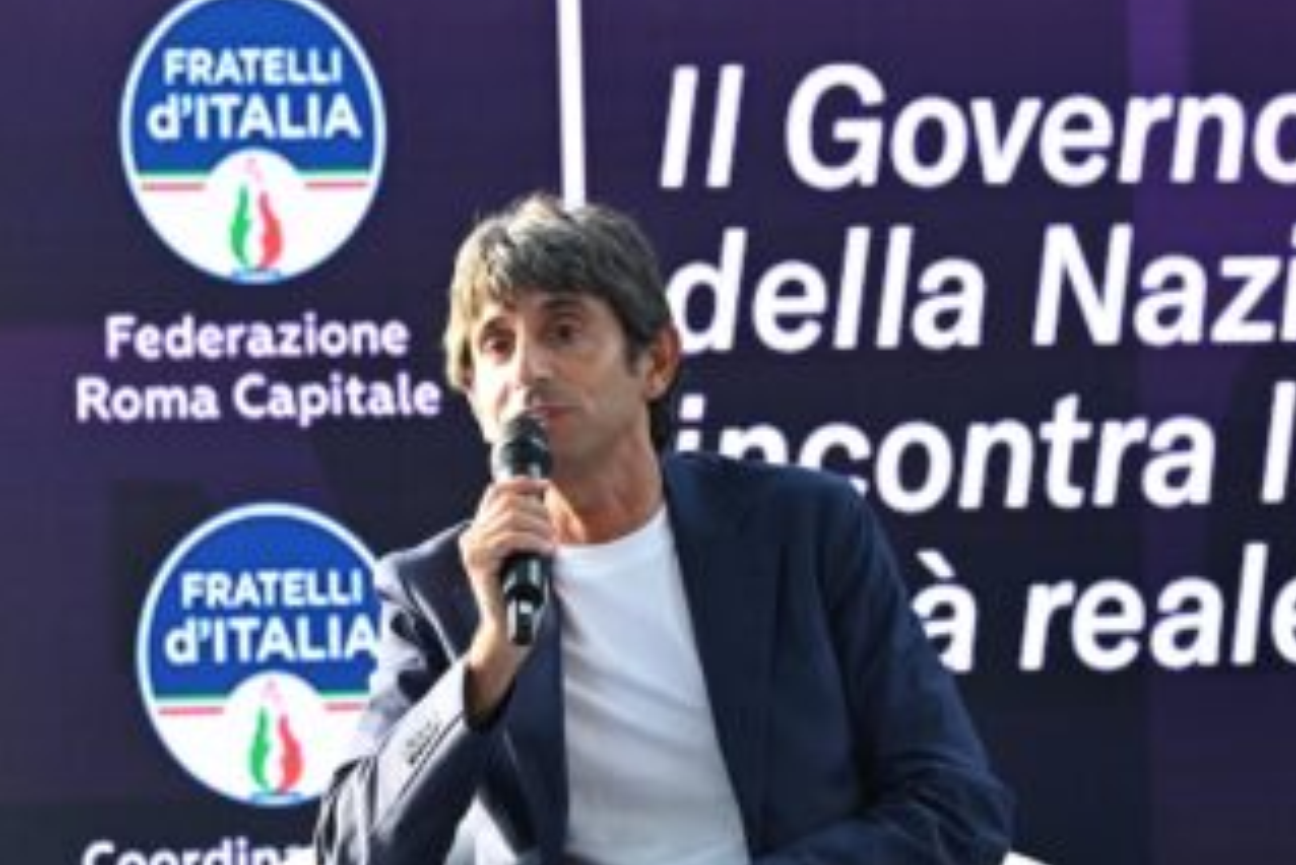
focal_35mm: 376
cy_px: 502
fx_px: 13541
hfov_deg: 5.5
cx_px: 808
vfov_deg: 3.7
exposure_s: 1/320
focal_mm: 200
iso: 1000
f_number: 5.6
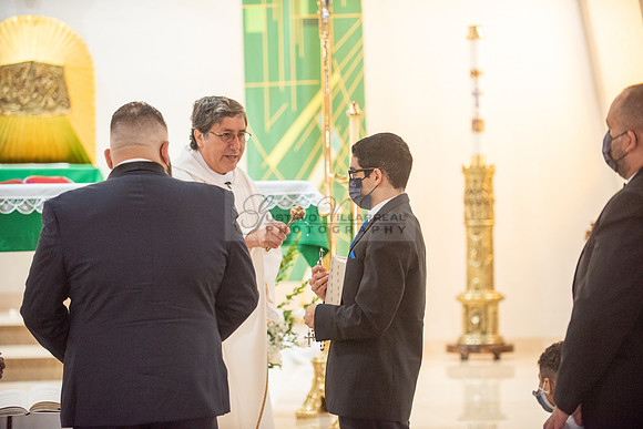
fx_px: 2072
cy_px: 214
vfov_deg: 11.8
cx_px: 322
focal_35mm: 116
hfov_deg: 17.6
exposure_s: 1/160
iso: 2000
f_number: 2.8
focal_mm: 116
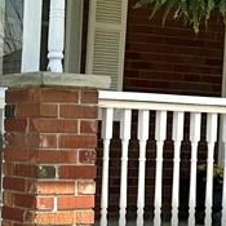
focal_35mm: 124
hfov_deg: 13.6
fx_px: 916
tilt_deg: -1.1
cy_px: 136
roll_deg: -2.8
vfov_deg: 14.1
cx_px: -49
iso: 80
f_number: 1.78
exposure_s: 1/5263
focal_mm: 6.86
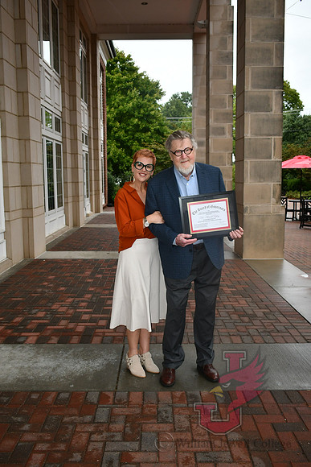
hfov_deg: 36.9
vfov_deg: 53.1
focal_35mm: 36
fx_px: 466
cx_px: 156
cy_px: 234
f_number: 3.5
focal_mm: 18
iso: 320
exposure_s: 1/125
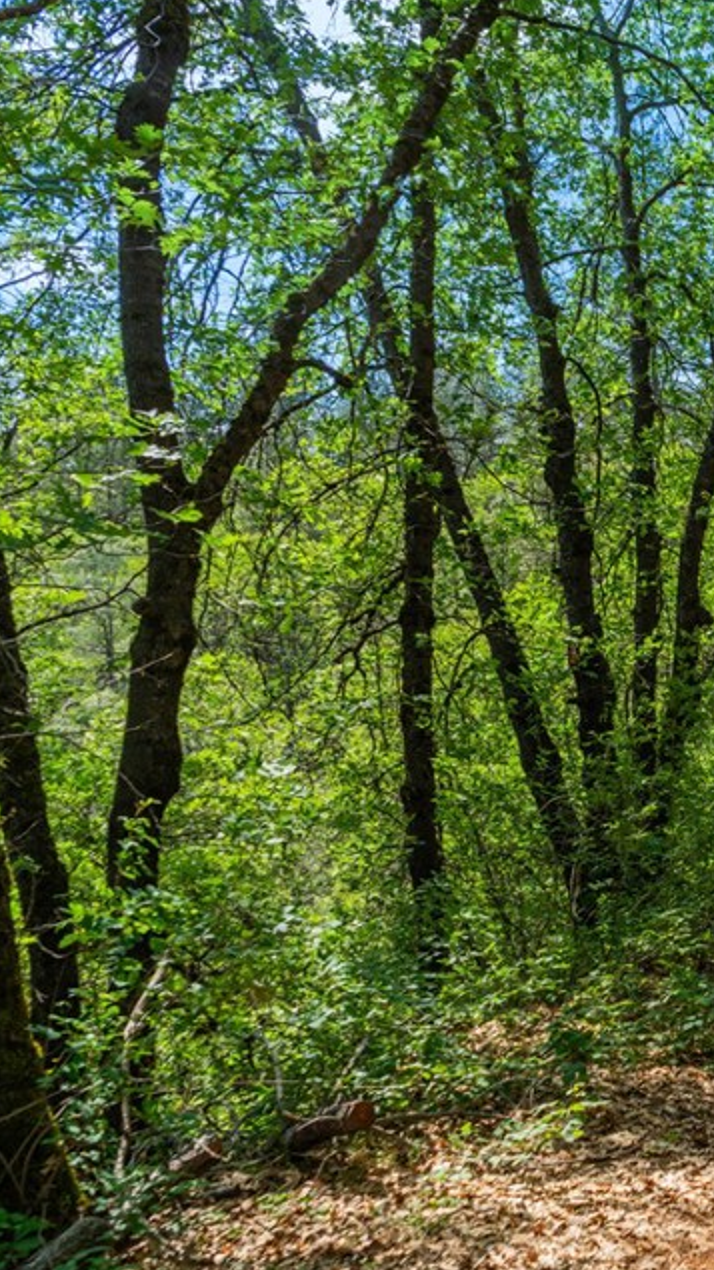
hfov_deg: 21.5
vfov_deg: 42.1
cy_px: 676
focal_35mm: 49
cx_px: 990
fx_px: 1650
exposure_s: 1/100
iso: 100
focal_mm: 29
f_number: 7.1
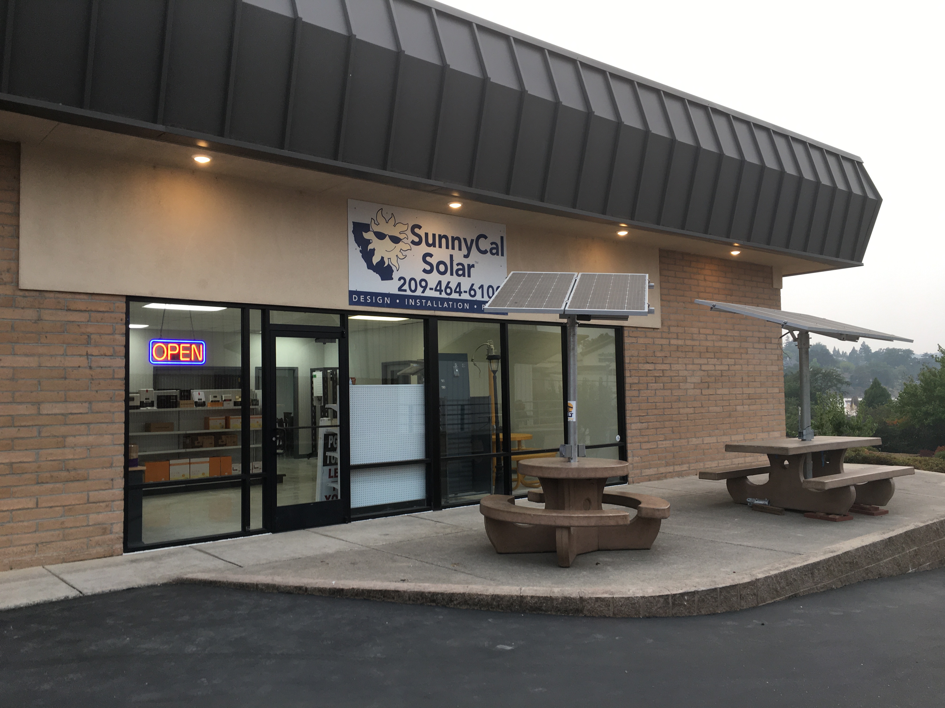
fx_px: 792
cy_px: 354
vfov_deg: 48.2
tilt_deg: +3.9
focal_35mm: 29
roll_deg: +1.5
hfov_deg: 61.7
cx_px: 472
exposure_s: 1/60
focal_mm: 4.15
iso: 32
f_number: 2.2
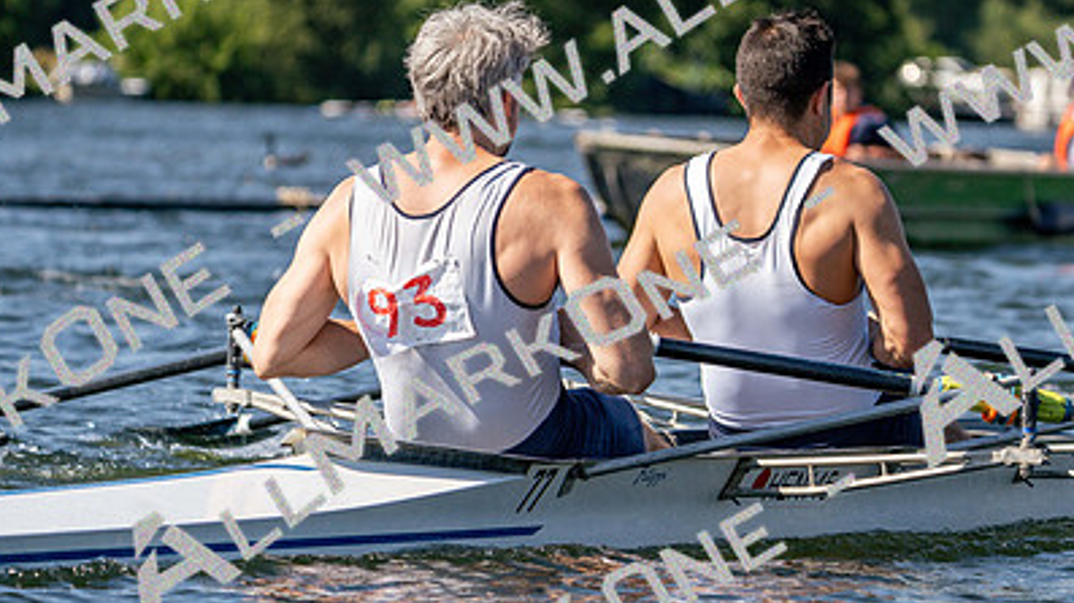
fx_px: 8711
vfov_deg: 4.0
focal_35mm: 306
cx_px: 682
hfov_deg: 7.1
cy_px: 212
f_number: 5.6
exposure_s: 1/1600
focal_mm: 200
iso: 250
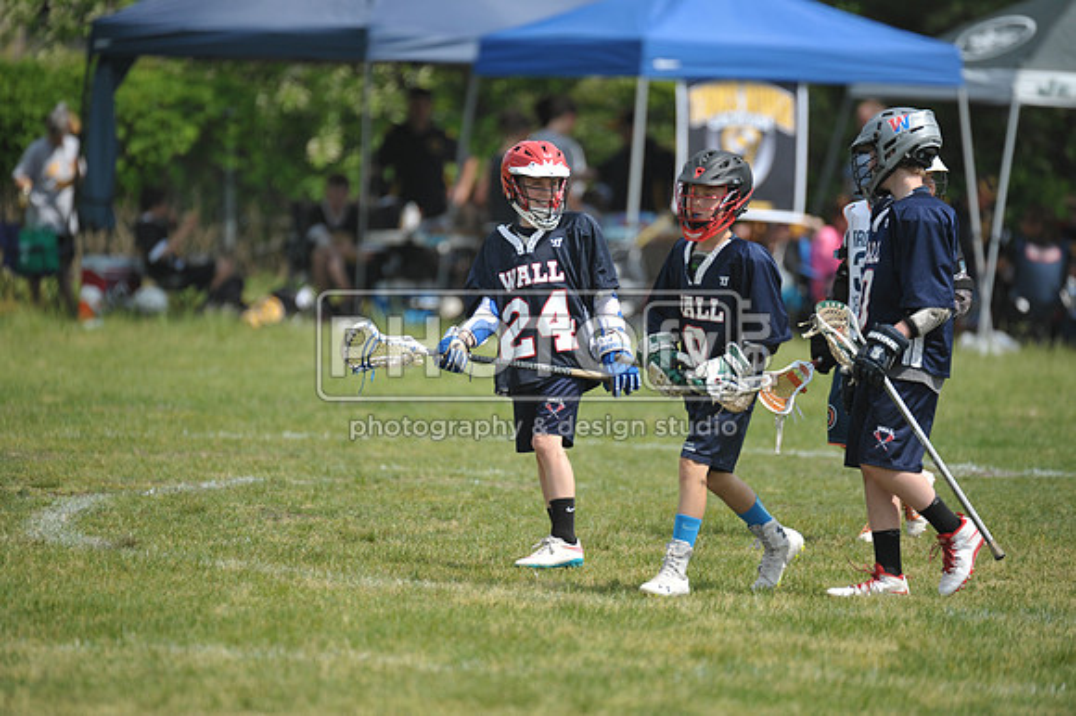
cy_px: 358
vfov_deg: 3.4
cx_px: 538
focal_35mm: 400
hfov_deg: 5.2
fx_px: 11948
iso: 640
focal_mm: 400
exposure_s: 1/3200
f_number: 4
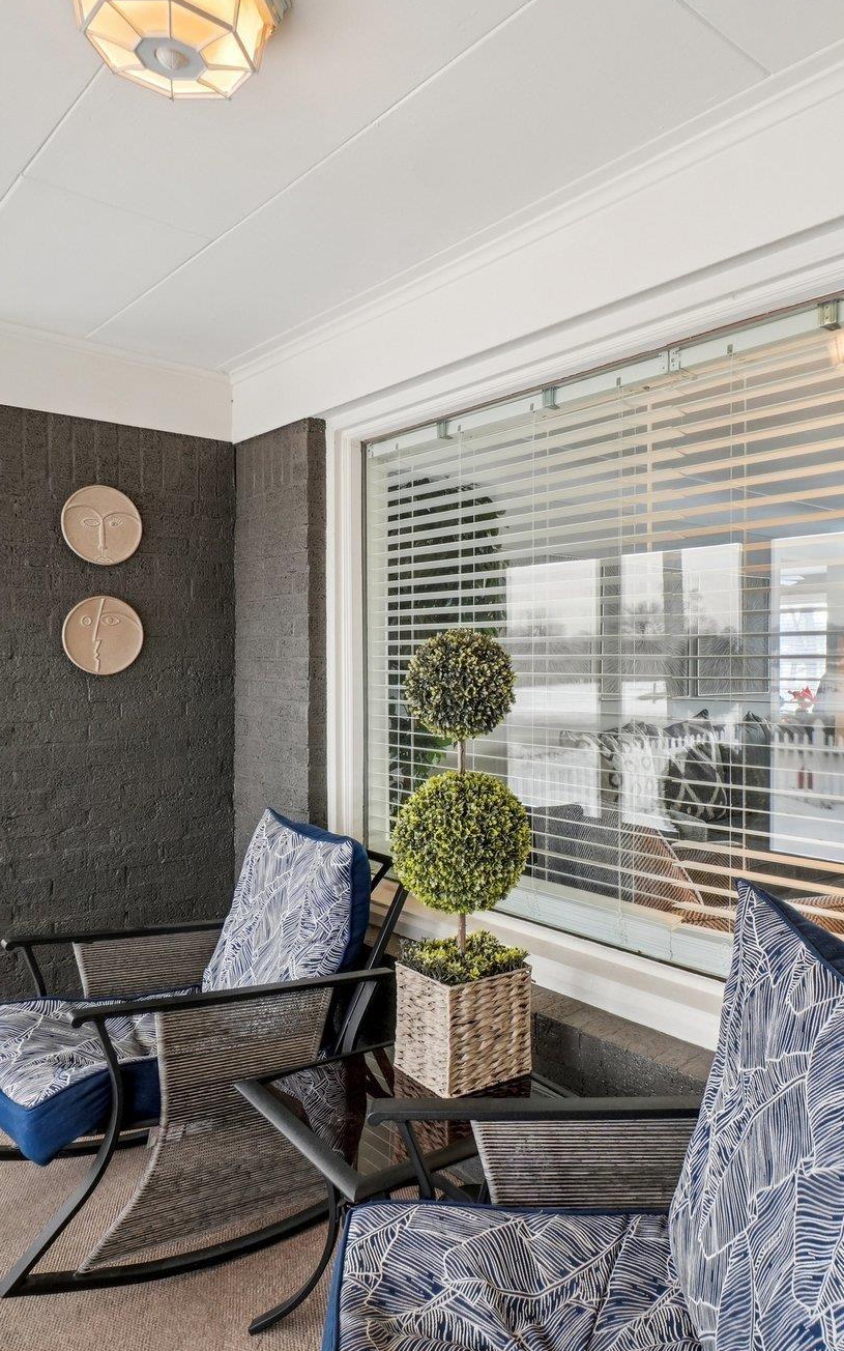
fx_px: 883
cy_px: 683
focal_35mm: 24
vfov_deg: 74.8
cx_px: 556
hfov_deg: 50.2
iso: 400
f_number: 8
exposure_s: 1/8
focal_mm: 10
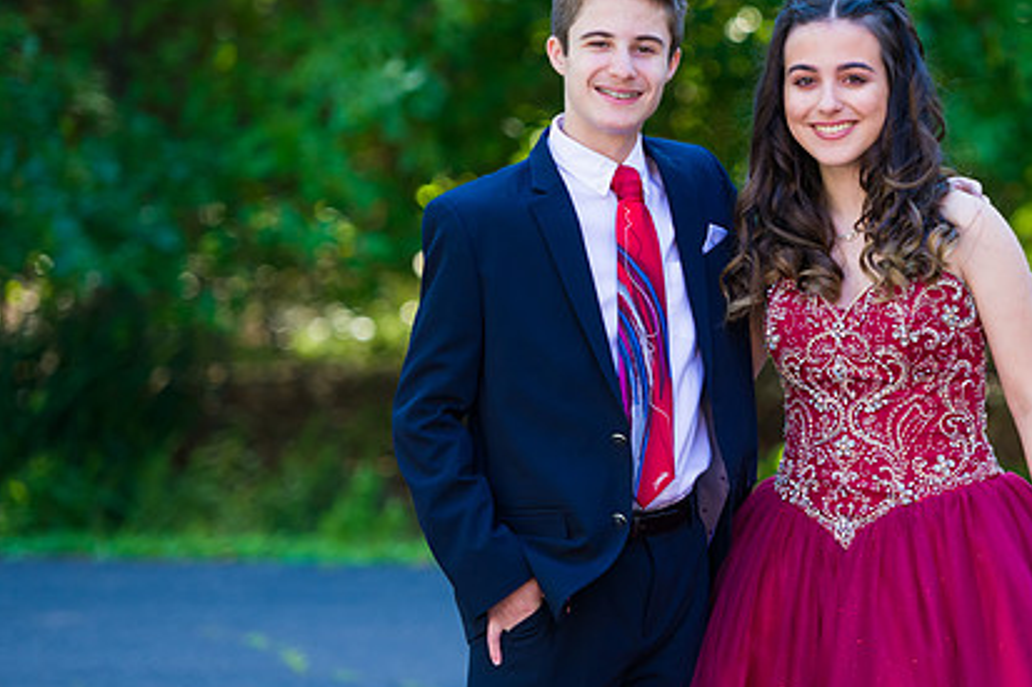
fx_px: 6390
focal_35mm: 223
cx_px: 849
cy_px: 196
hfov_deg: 9.2
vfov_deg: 6.2
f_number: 3.2
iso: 200
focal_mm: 135
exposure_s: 1/200
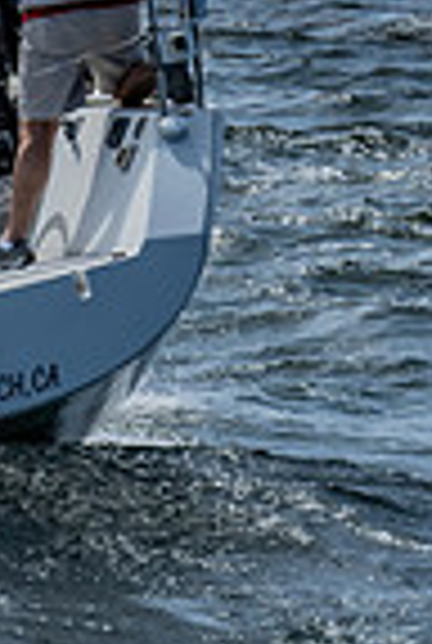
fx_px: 14061
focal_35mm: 785
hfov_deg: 1.7
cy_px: -31
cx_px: -1112
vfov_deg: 2.6
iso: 200
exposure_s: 1/1600
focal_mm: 120
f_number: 6.3
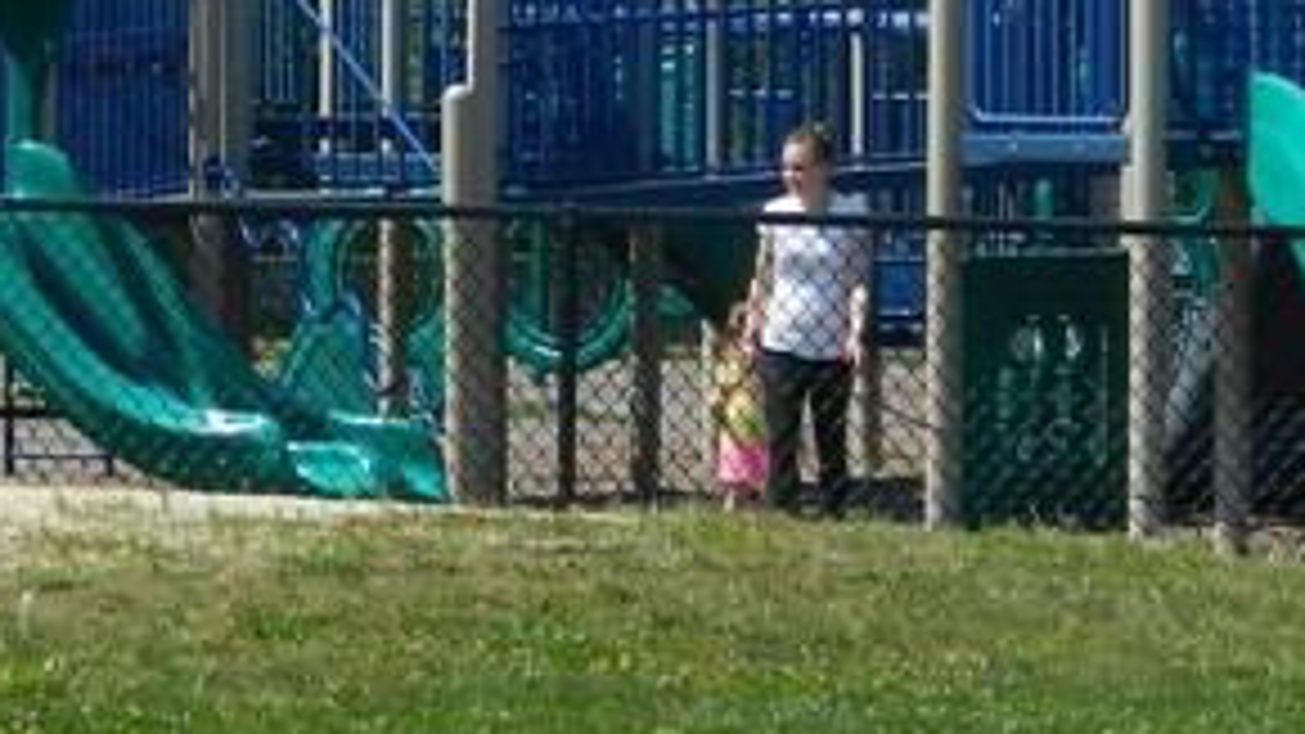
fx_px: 13700
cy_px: -297
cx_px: 405
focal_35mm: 396
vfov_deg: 3.1
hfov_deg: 5.5
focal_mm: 18.6
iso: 80
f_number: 4.5
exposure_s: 1/640
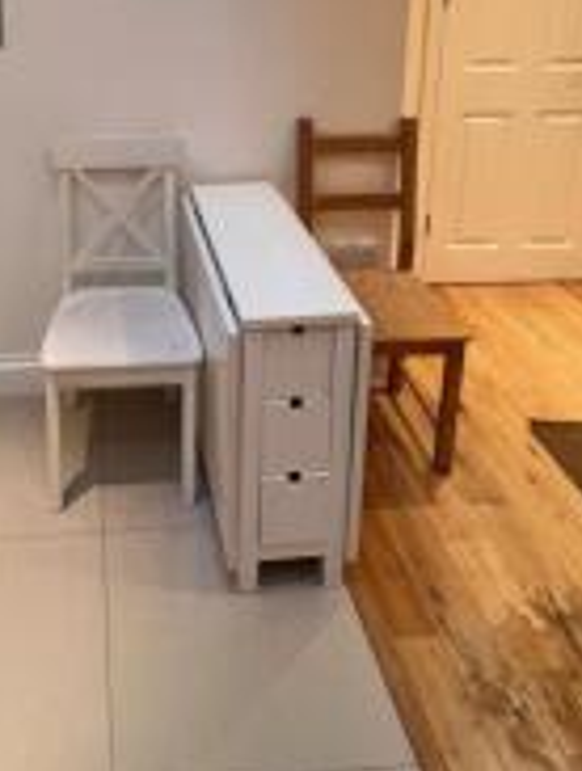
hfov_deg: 44.0
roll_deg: +1.7
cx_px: 143
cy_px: 91
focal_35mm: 31
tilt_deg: -14.1
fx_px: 693
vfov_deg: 52.0
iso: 250
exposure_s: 1/100
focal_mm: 1.57
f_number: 1.8
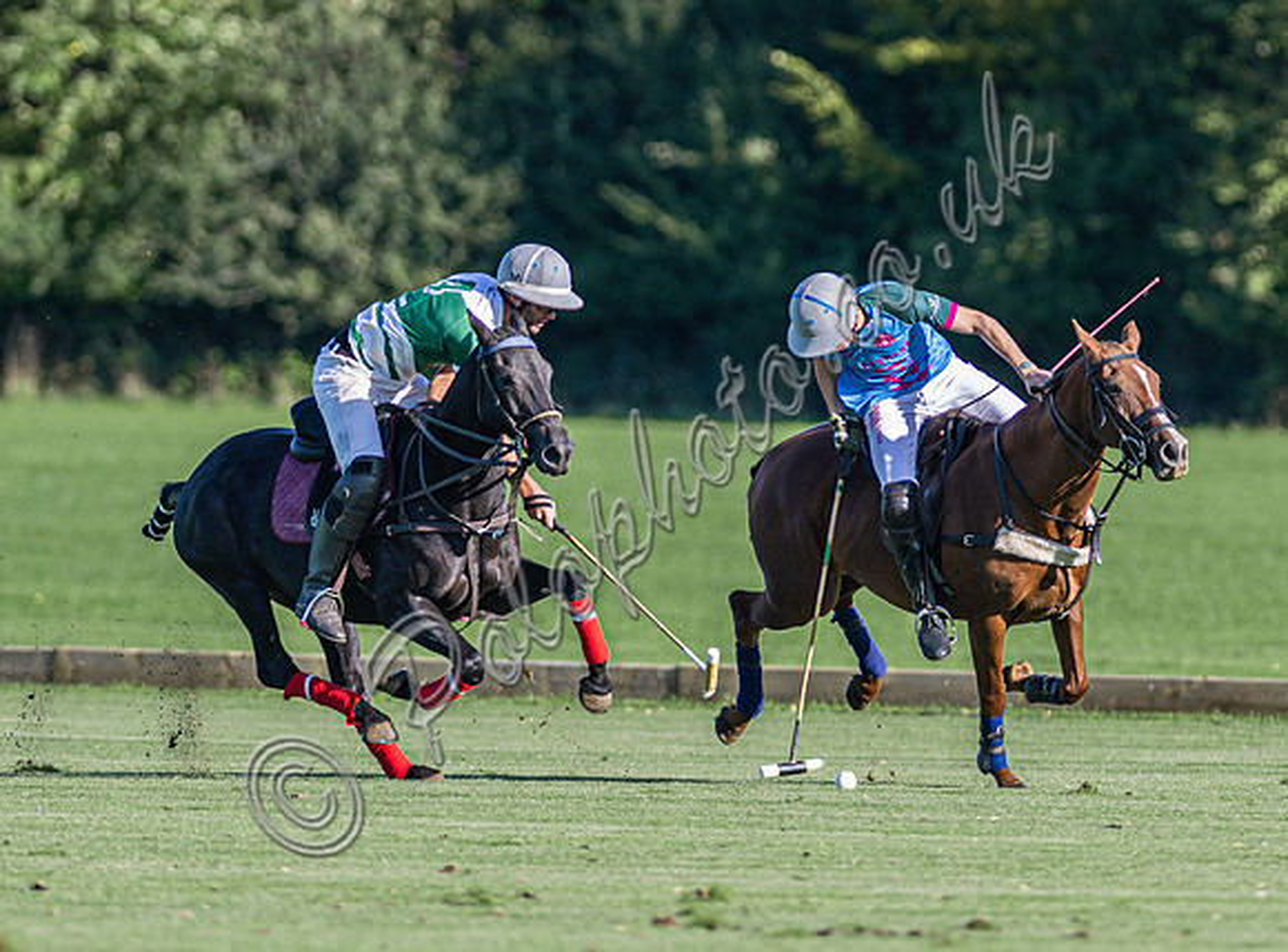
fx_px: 31039
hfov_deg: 2.4
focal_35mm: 838
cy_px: 467
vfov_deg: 1.8
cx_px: 747
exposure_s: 1/1600
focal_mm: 300
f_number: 3.2
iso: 160
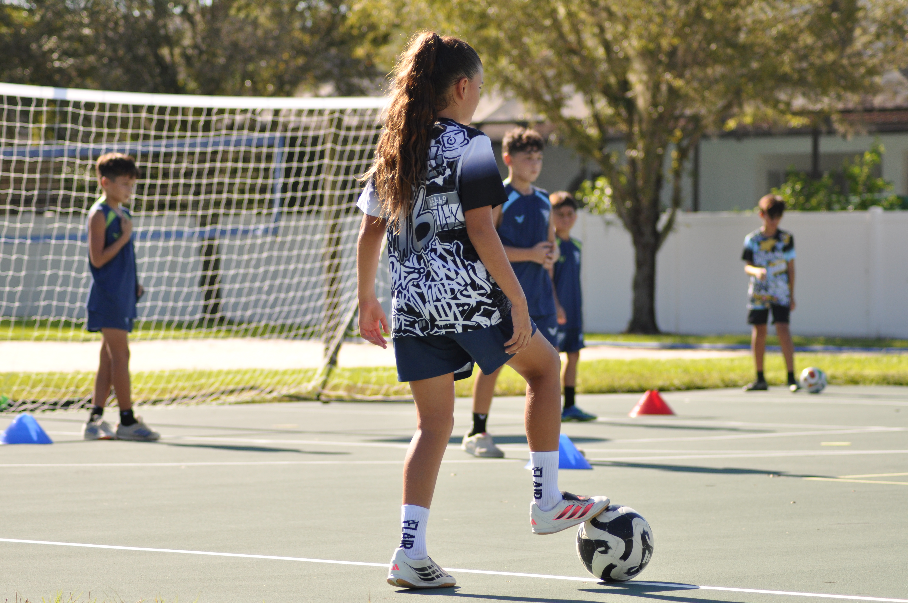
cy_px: 302
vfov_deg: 9.6
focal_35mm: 142
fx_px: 3590
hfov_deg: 14.4
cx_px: 454
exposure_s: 1/1250
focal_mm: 95
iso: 400
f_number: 4.5
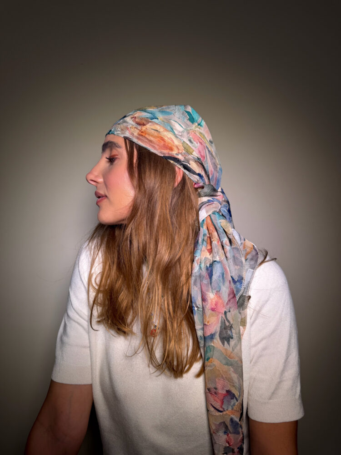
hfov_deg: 56.8
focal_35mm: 24
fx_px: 315
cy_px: 228
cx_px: 170
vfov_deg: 71.6
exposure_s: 1/161
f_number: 1.78
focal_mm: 6.76
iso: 64
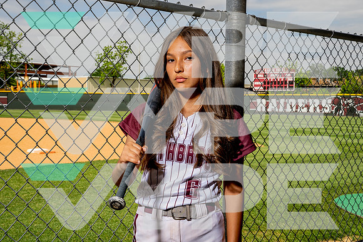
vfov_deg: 30.5
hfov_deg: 44.5
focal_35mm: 44
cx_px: 182
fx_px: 444
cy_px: 121
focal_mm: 44
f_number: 11
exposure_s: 1/250
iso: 100
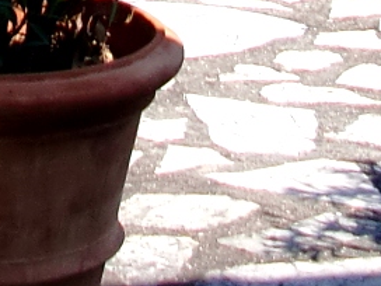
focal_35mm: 271
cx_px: -116
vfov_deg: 5.1
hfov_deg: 7.2
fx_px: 2983
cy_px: -728
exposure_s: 1/800
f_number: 2.8
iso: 64
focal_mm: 6.3
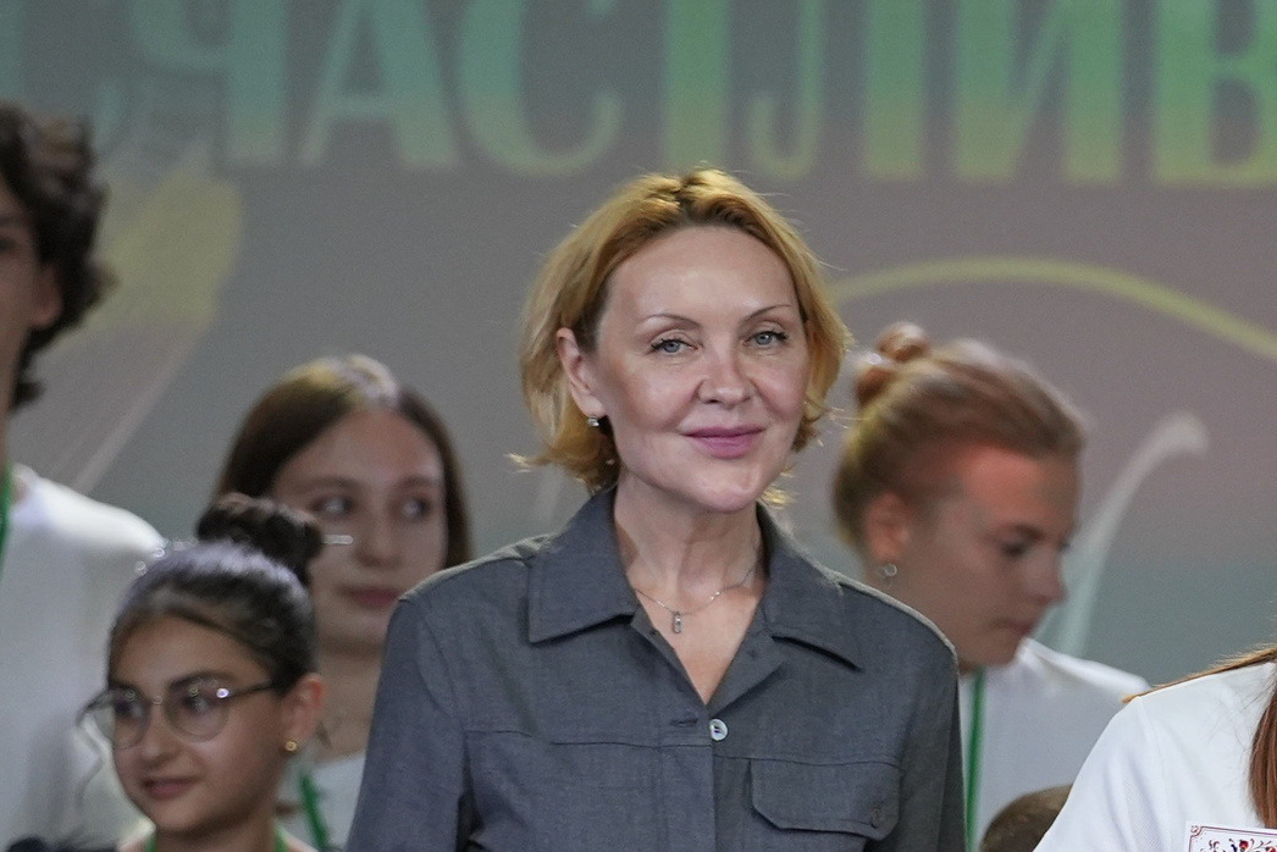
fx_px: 23523
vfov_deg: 2.1
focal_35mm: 663
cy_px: 848
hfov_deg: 3.1
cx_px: 1310
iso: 1000
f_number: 2.8
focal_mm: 181
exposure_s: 1/250
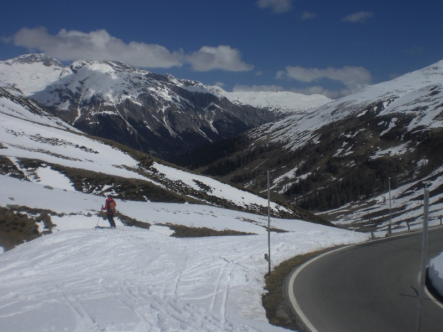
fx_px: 486
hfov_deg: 49.0
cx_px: 222
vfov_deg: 37.7
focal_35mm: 38
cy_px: 166
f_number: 4.4
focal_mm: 6.3
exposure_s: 1/2000
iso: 50
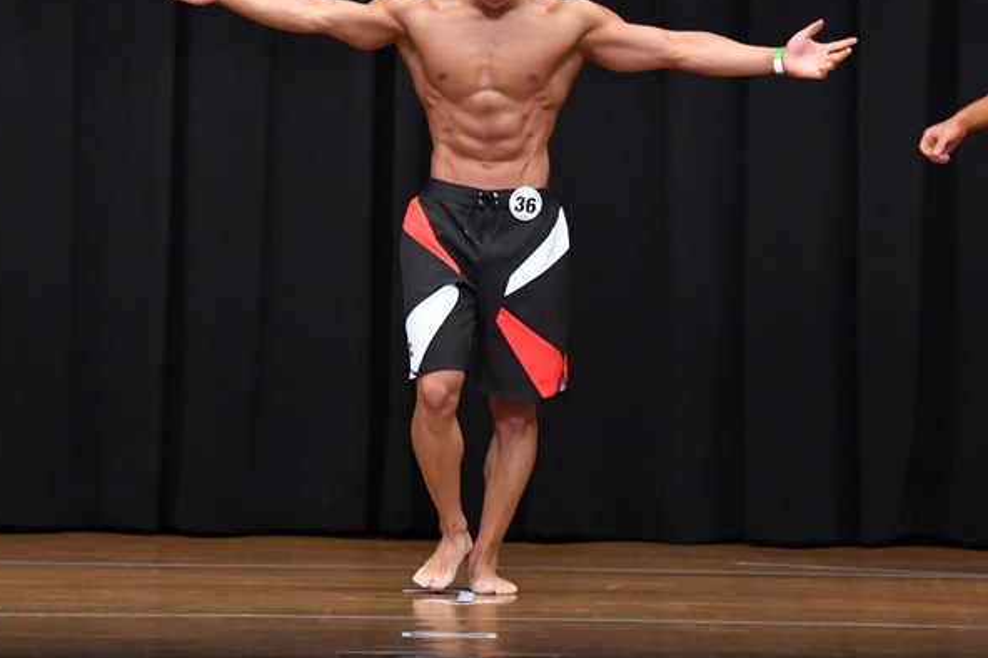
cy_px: 234
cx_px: 435
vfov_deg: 4.1
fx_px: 9161
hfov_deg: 6.2
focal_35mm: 334
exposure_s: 1/400
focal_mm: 170
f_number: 5.6
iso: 8000
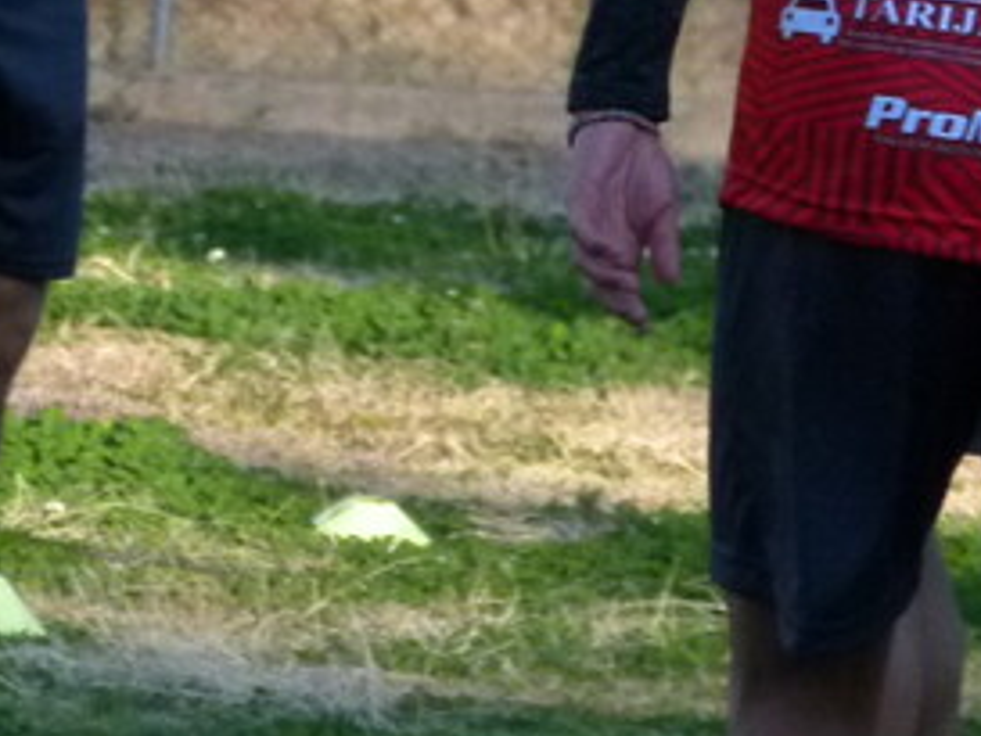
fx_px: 21689
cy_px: -138
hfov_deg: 2.6
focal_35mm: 765
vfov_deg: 1.9
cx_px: 86
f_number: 3.9
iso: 400
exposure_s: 1/500
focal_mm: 38.4
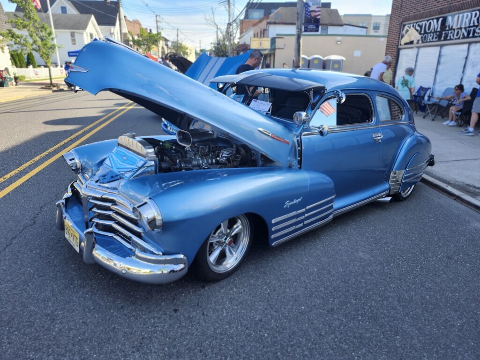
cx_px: 240
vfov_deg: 58.9
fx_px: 319
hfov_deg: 73.9
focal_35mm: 23
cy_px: 180
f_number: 1.8
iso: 25
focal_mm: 5.54
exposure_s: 1/303
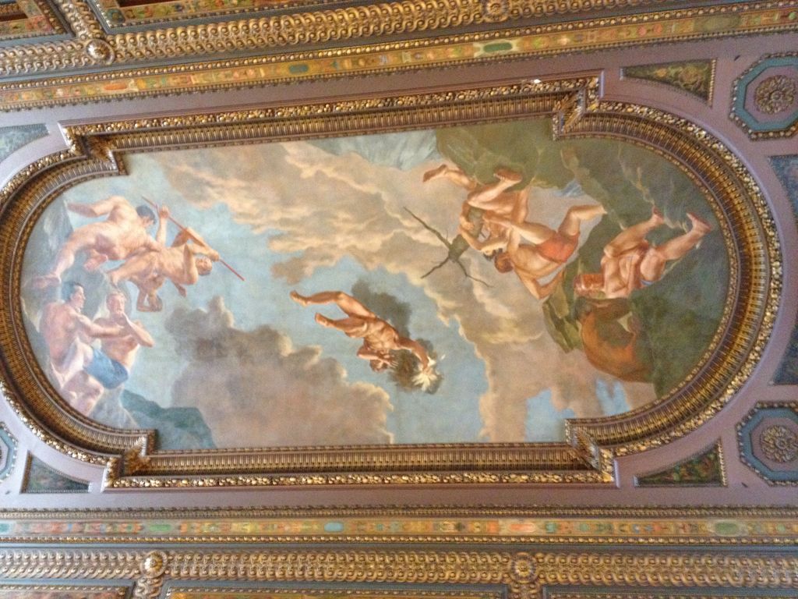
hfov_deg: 52.6
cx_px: 399
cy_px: 300
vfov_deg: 40.7
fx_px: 807
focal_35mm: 35
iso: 500
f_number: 2.4
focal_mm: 4.28
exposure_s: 1/15
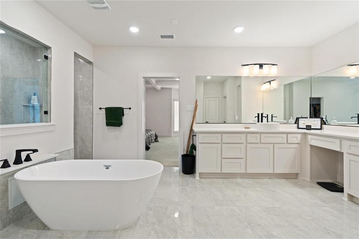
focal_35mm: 16
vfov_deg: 73.7
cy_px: 120
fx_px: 159
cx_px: 180
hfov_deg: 96.8
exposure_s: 2
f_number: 10
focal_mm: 16
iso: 100
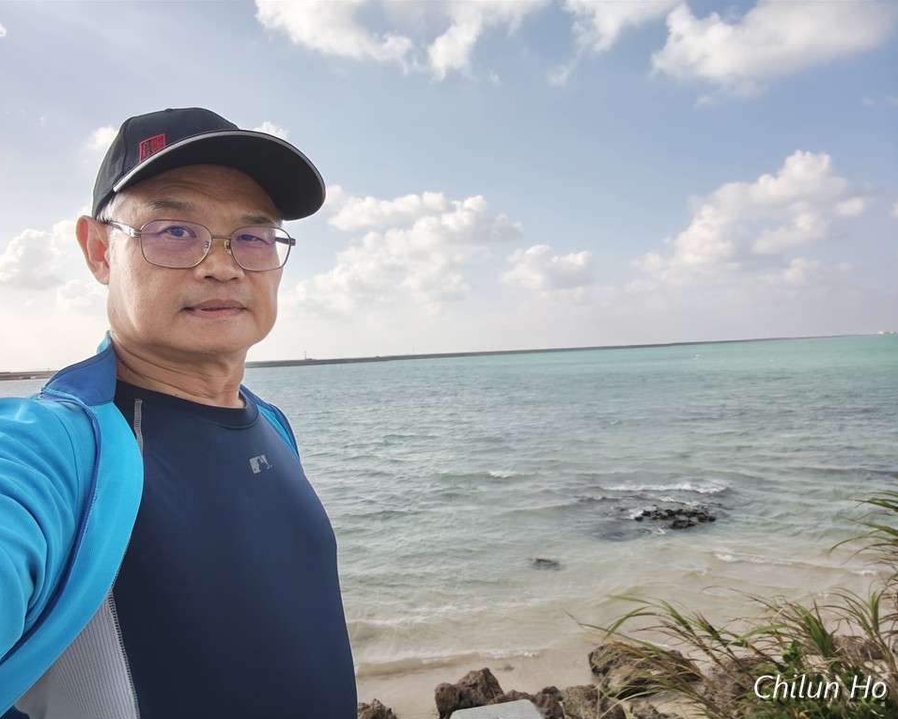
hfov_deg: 72.5
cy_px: 360
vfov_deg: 60.9
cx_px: 426
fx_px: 611
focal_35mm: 23
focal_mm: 2.58
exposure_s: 1/181
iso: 50
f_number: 2.2
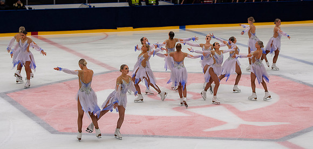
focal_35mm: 114
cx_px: 156
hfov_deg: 19.5
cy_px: 60
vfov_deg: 9.4
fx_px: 912
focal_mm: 70
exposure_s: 1/400
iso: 500
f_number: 3.5
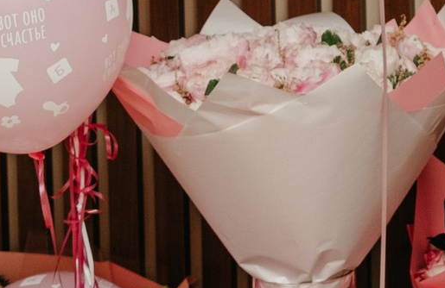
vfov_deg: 5.8
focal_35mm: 227
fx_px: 2783
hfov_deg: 8.6
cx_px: 926
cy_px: -331
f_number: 4
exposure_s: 1/160
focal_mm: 40
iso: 200
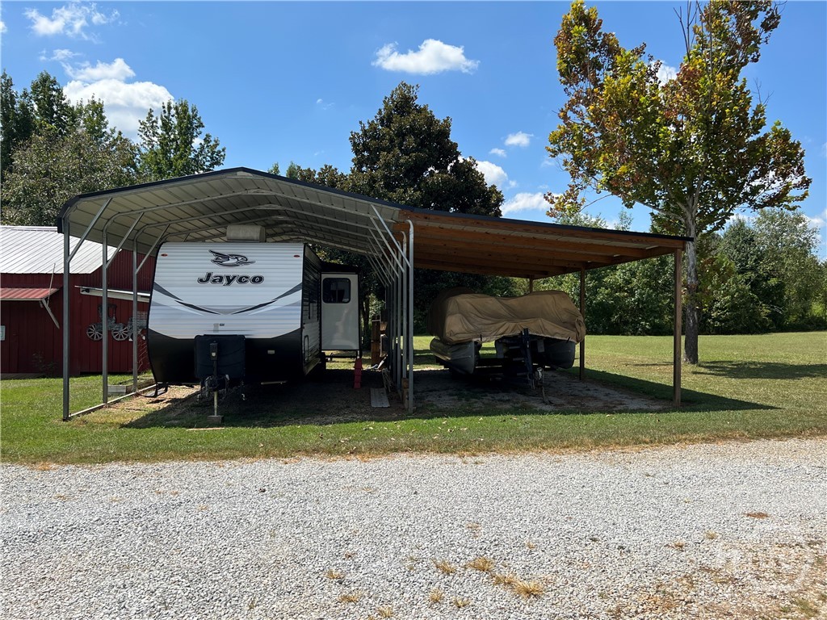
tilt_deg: -0.3
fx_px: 621
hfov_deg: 67.3
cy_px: 310
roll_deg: -1.1
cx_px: 414
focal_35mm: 26
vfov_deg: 53.1
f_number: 1.5
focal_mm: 5.7
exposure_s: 1/3968
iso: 50
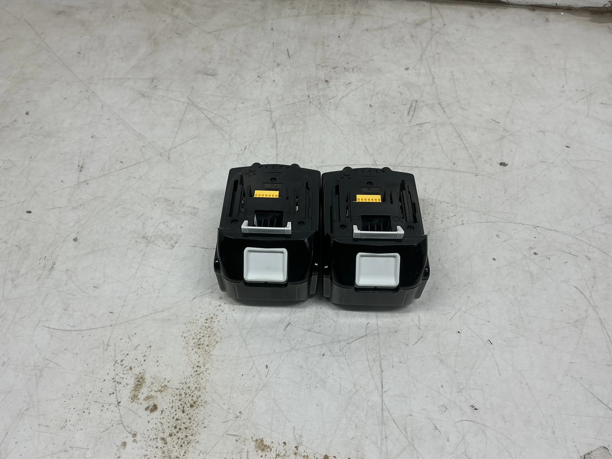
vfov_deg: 49.7
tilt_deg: -51.6
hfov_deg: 63.4
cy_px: 230
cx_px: 306
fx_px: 495
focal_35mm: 28
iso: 25
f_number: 1.8
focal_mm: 3
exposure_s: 1/120
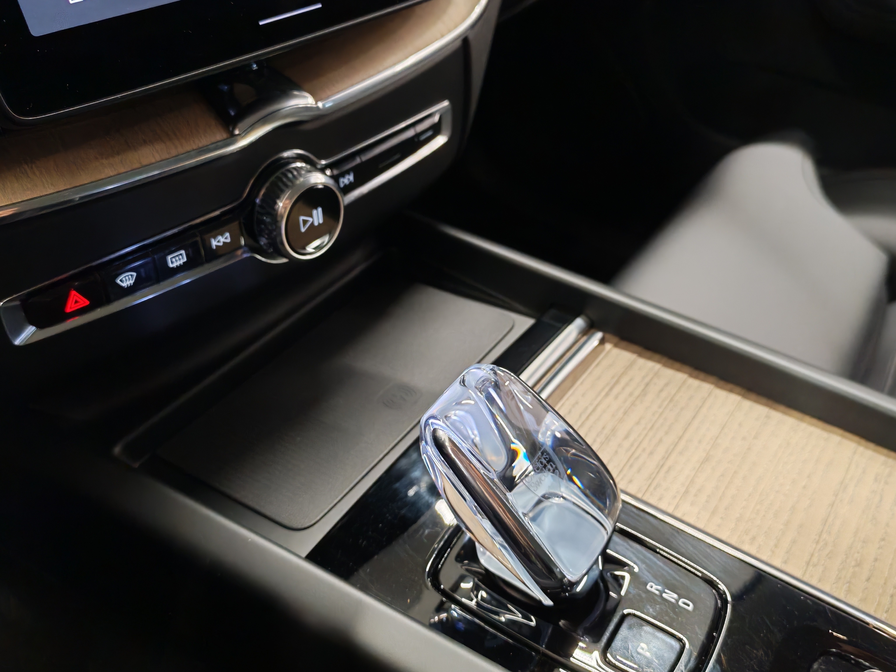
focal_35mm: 32
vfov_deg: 44.2
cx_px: 448
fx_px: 828
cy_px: 336
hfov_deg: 56.8
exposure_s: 1/50
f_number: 1.9
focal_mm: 6.12
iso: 1853
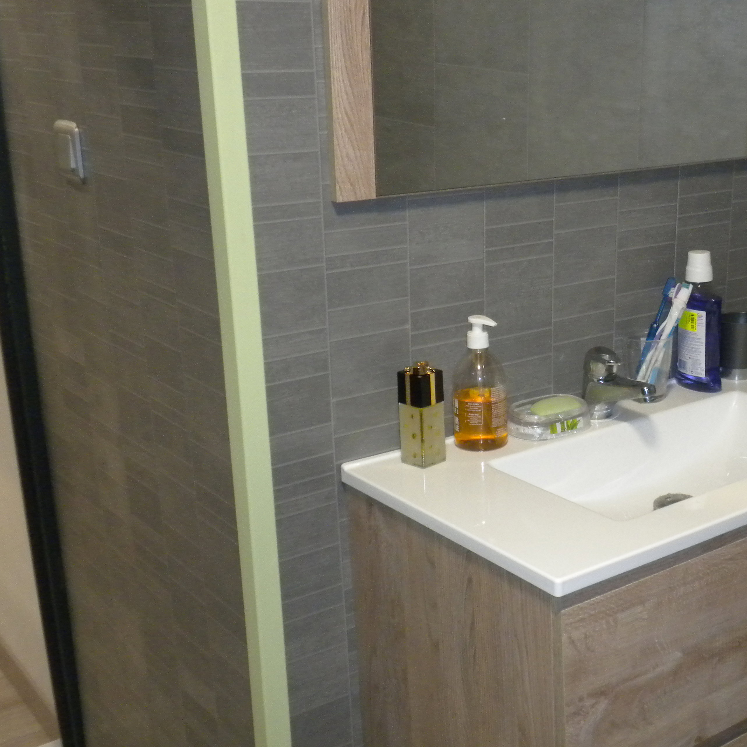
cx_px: 573
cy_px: 374
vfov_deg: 33.4
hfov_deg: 32.7
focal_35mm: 51
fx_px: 1245
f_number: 3.5
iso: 400
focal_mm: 6.6
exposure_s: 1/30
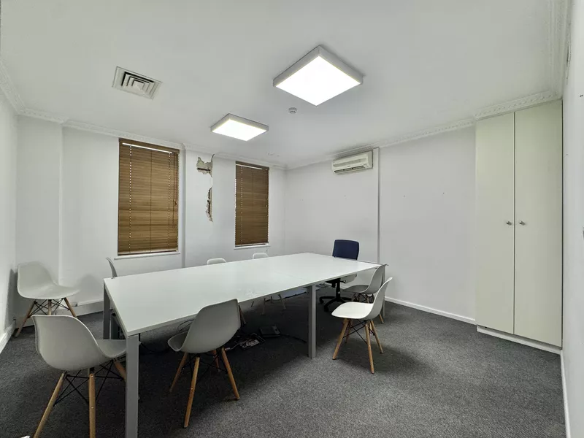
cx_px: 292
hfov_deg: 102.1
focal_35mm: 14
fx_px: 236
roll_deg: -0.1
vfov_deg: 85.7
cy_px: 219
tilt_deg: +0.0
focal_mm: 2.22
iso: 160
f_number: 2.2
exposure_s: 1/100
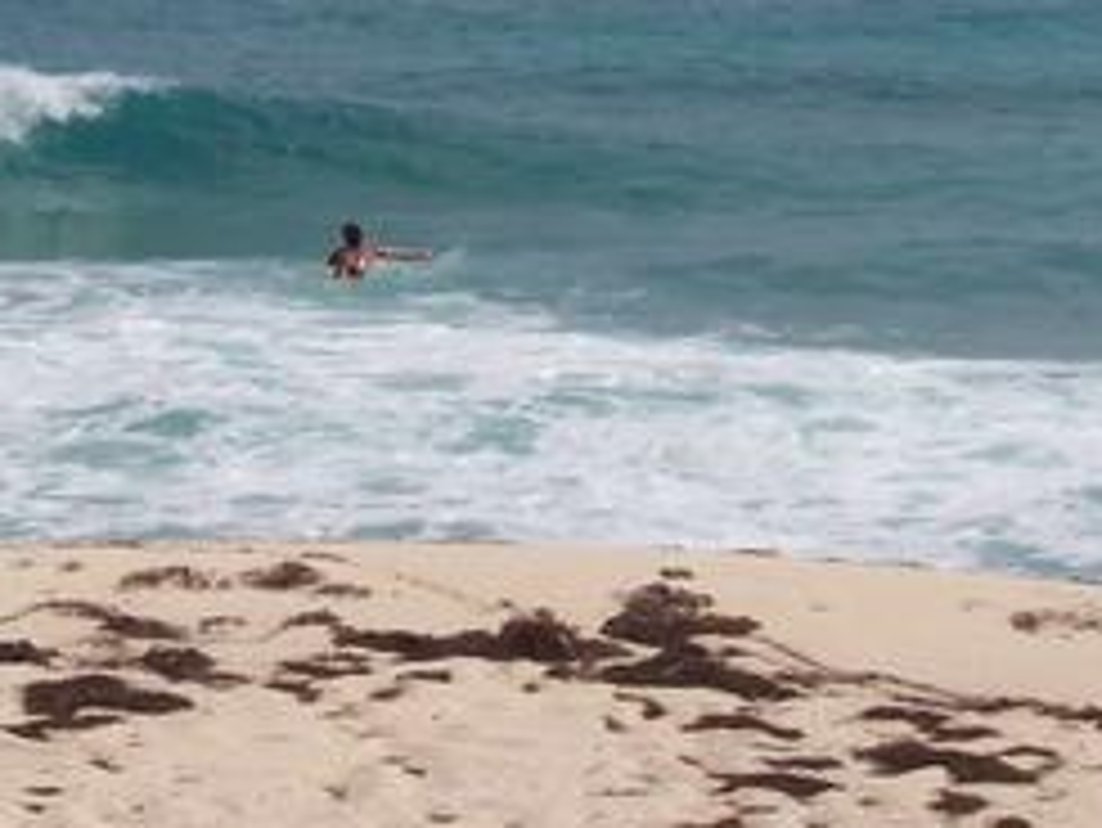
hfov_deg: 7.9
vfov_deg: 6.0
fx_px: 7931
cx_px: 83
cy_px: -45
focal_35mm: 249
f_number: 9.5
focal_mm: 16.8
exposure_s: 1/750
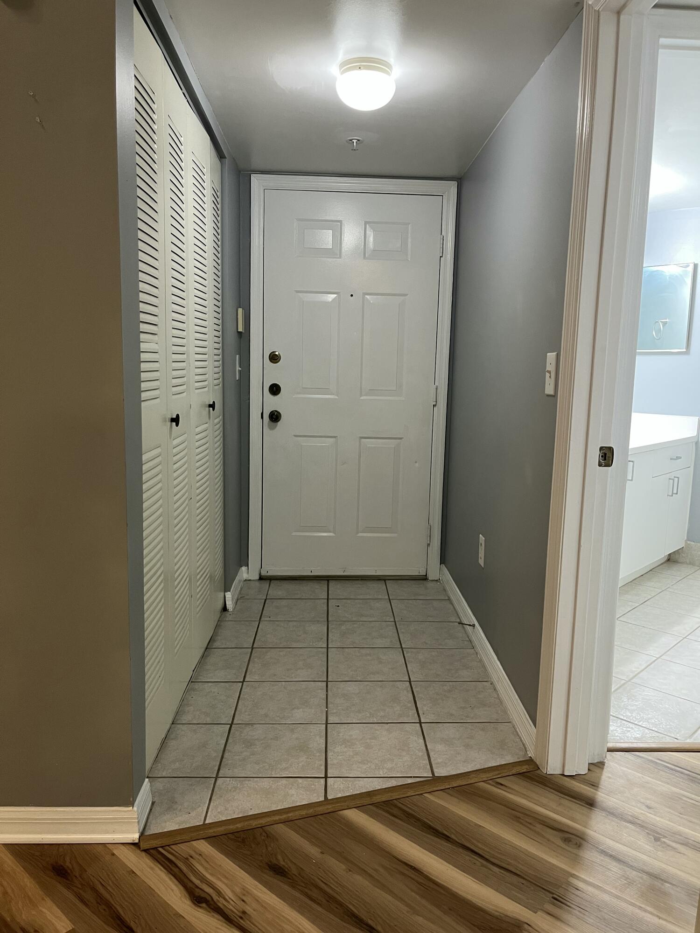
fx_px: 701
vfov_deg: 67.3
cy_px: 466
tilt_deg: -8.4
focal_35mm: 26
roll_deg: -1.1
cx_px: 350
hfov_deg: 53.1
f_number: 1.6
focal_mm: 5.1
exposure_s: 1/60
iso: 160
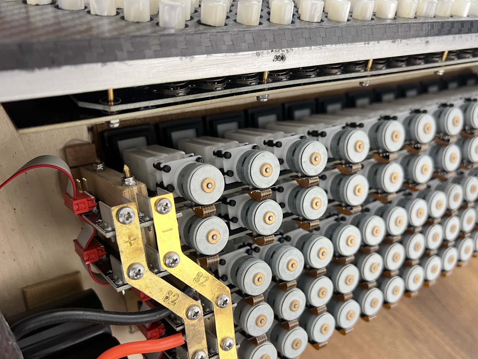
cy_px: 205
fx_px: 414
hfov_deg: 60.0
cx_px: 245
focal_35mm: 30
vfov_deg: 46.7
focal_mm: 5.7
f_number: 1.5
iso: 100
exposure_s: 1/50
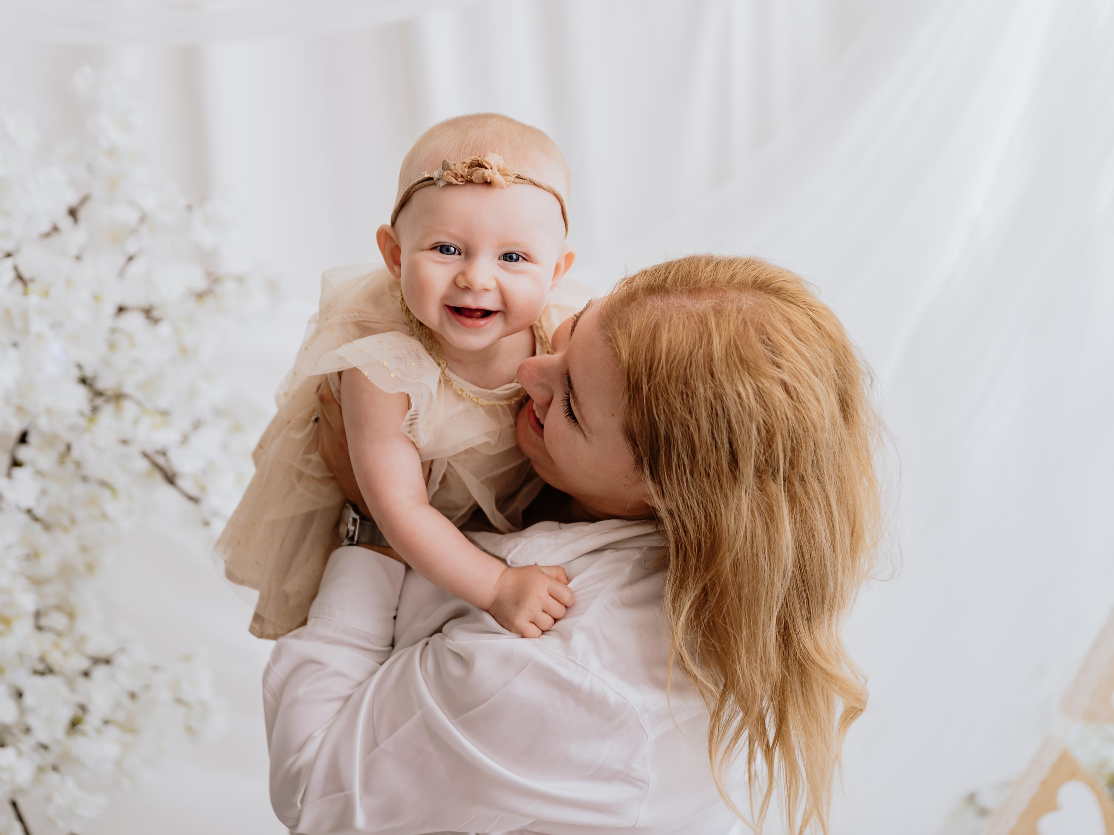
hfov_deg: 32.7
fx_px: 1899
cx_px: 557
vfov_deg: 24.8
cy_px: 407
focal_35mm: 59
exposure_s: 1/160
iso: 200
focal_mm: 50
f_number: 2.5
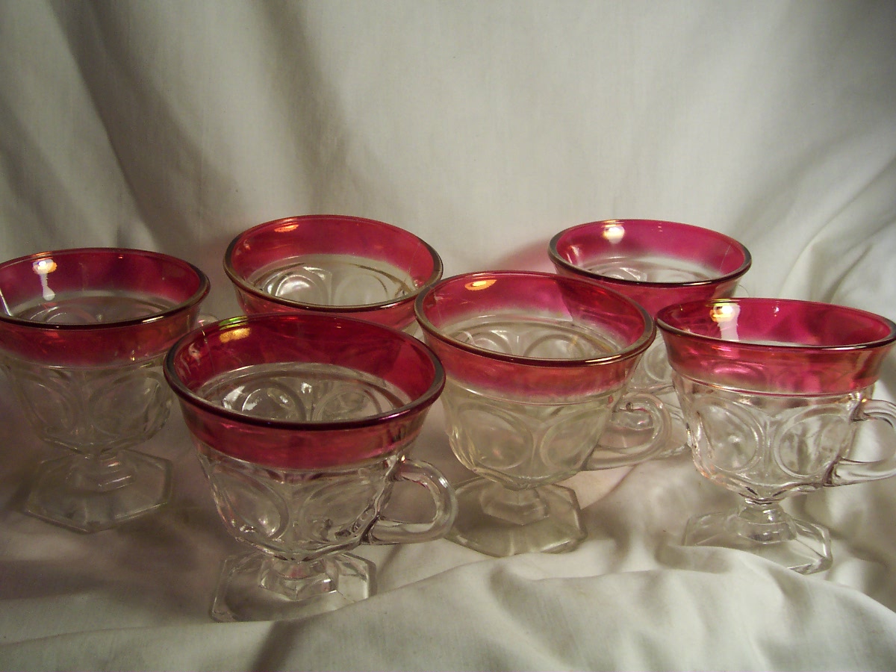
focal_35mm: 37
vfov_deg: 38.7
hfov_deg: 50.1
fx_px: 958
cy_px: 336
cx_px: 448
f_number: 2.8
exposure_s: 1/125
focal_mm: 5.6
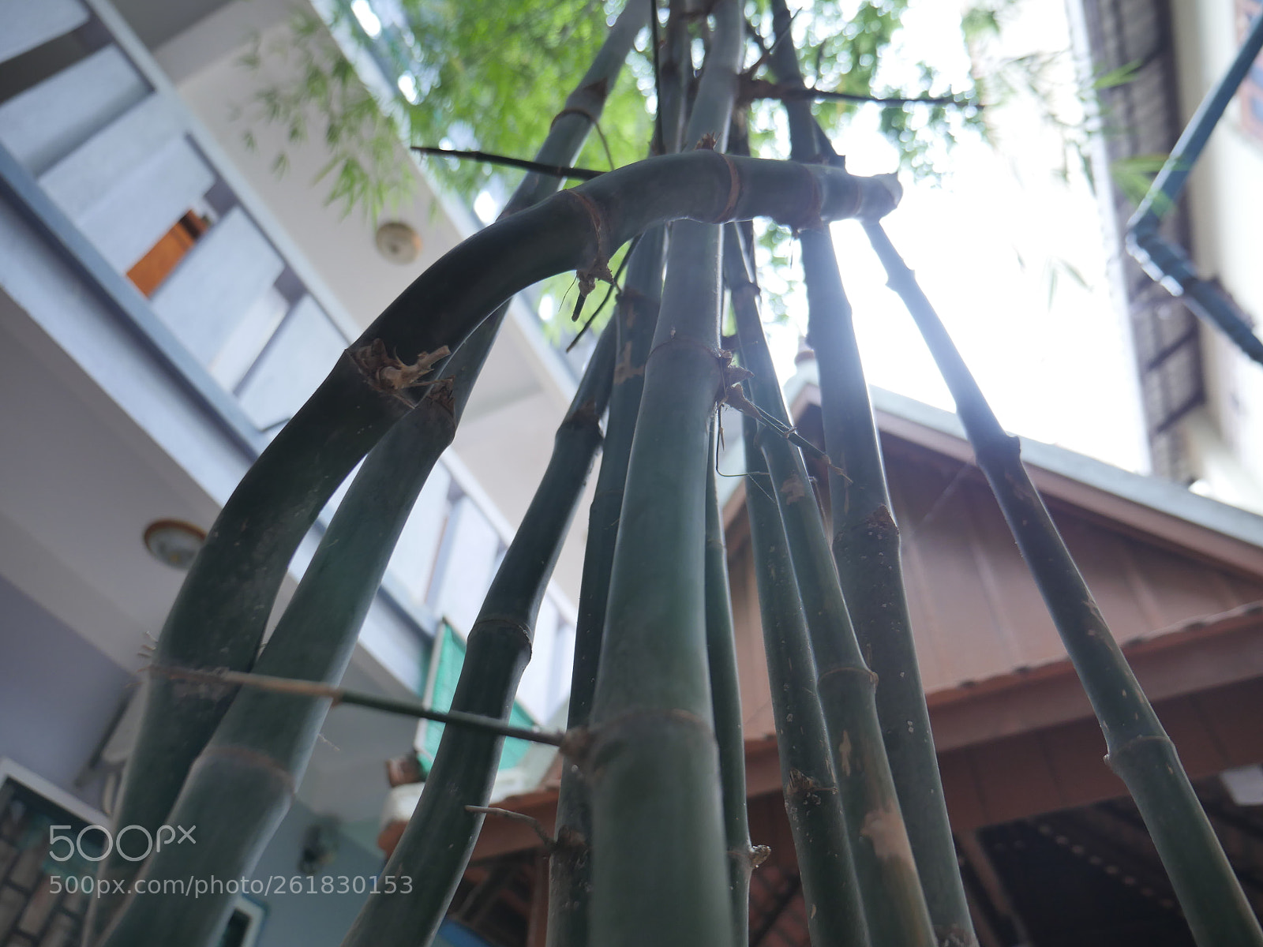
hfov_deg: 71.6
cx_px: 632
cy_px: 474
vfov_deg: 56.8
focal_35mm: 24
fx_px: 876
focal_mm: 12
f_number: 2.8
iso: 200
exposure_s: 1/50
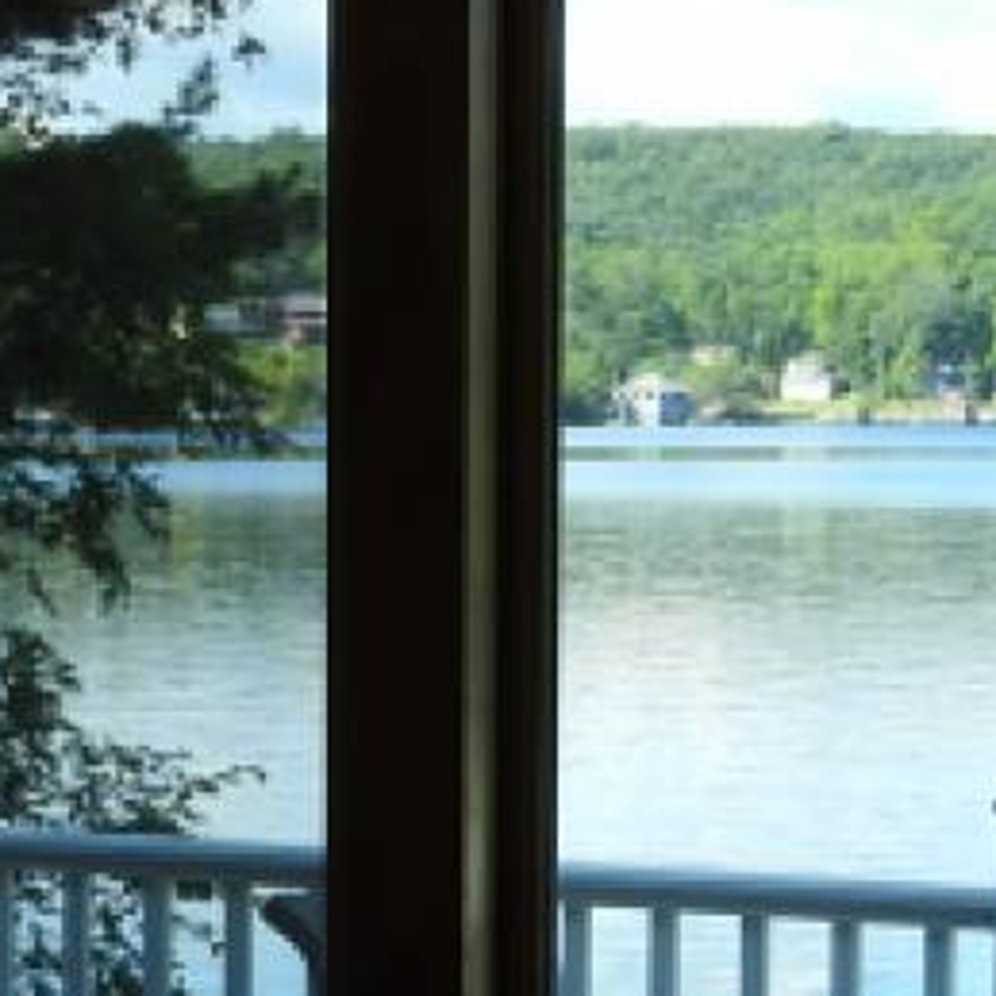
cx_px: 327
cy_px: 840
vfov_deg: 10.0
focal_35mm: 175
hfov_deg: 10.0
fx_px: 5697
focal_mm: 9
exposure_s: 1/160
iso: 100
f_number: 4
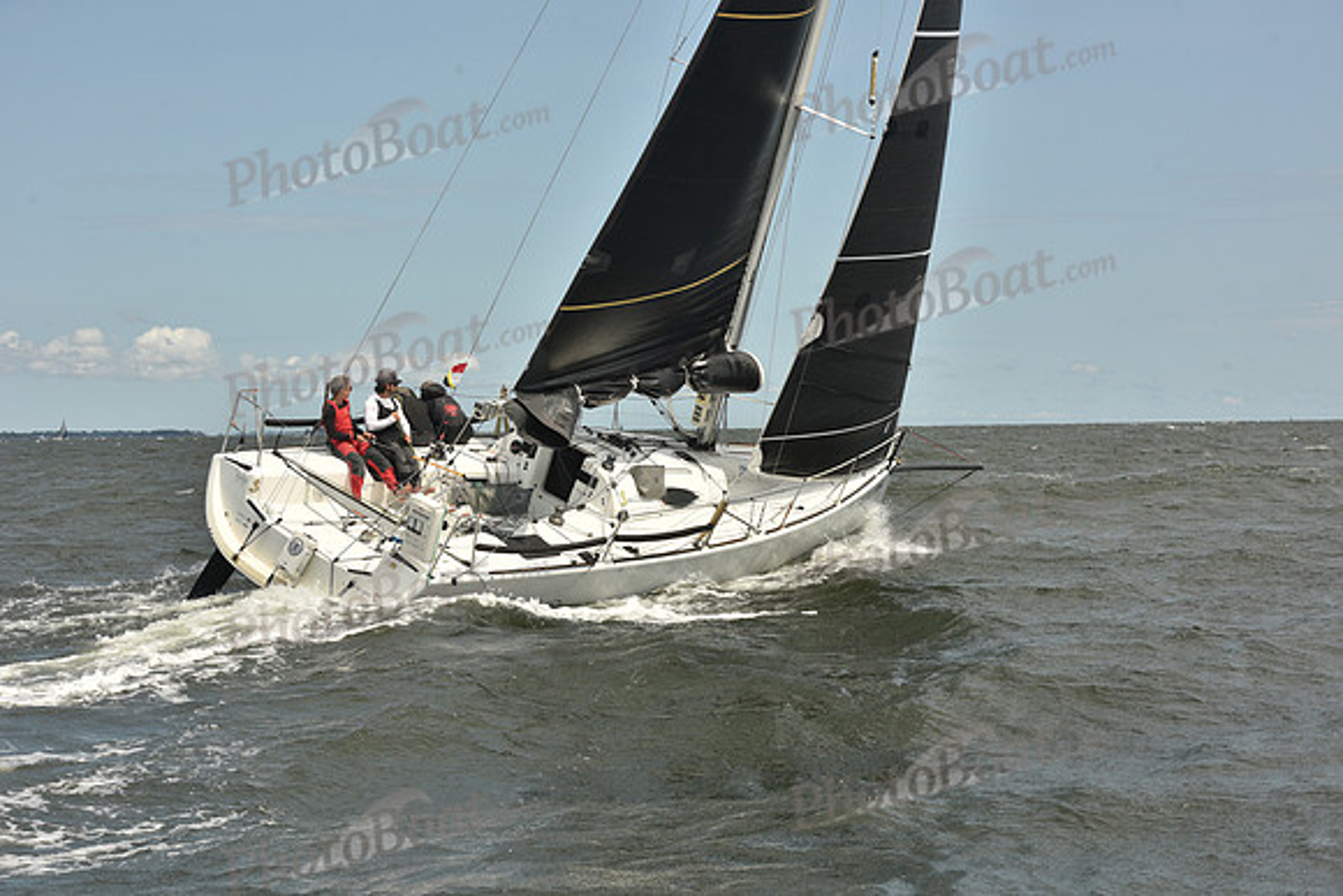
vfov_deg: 19.5
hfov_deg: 28.8
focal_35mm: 70
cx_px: 672
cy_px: 448
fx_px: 2612
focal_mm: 70
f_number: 9
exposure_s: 1/800
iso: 250
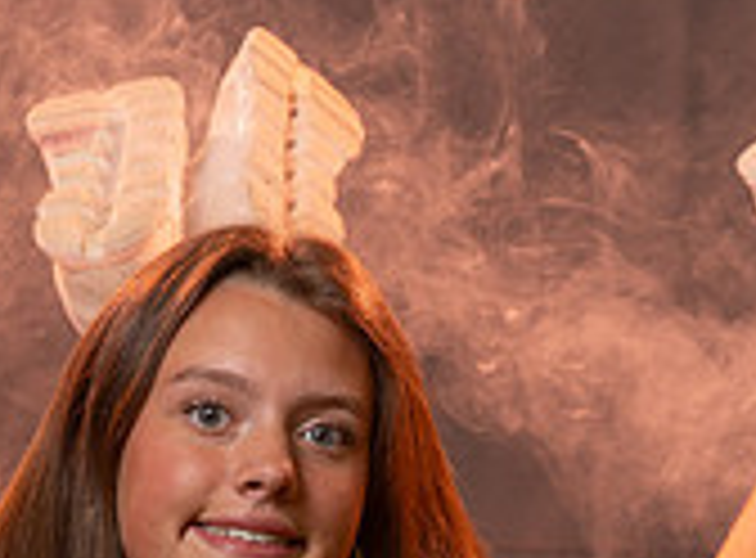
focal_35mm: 453
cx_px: 587
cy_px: 631
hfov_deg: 4.4
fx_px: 9837
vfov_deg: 3.2
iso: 125
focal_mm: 93
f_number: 5.6
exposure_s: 1/200
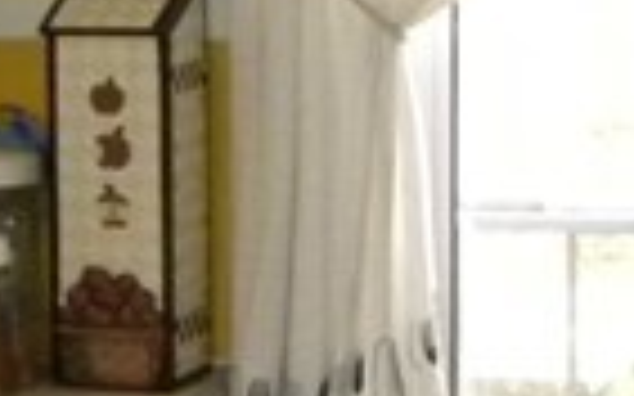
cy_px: 22
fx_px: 3454
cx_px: -791
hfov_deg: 9.5
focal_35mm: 200
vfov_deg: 6.5
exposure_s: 1/39.4
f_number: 2.8
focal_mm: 4.6
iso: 400
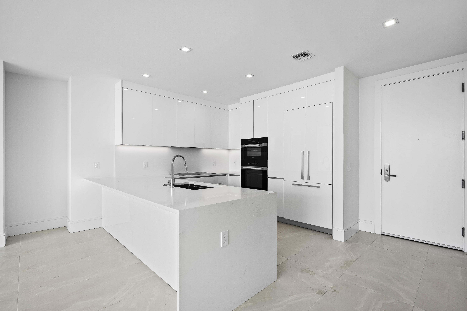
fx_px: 214
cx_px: 234
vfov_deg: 72.1
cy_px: 156
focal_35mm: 16
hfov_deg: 95.0
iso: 250
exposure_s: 1/13
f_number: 8
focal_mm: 16.5
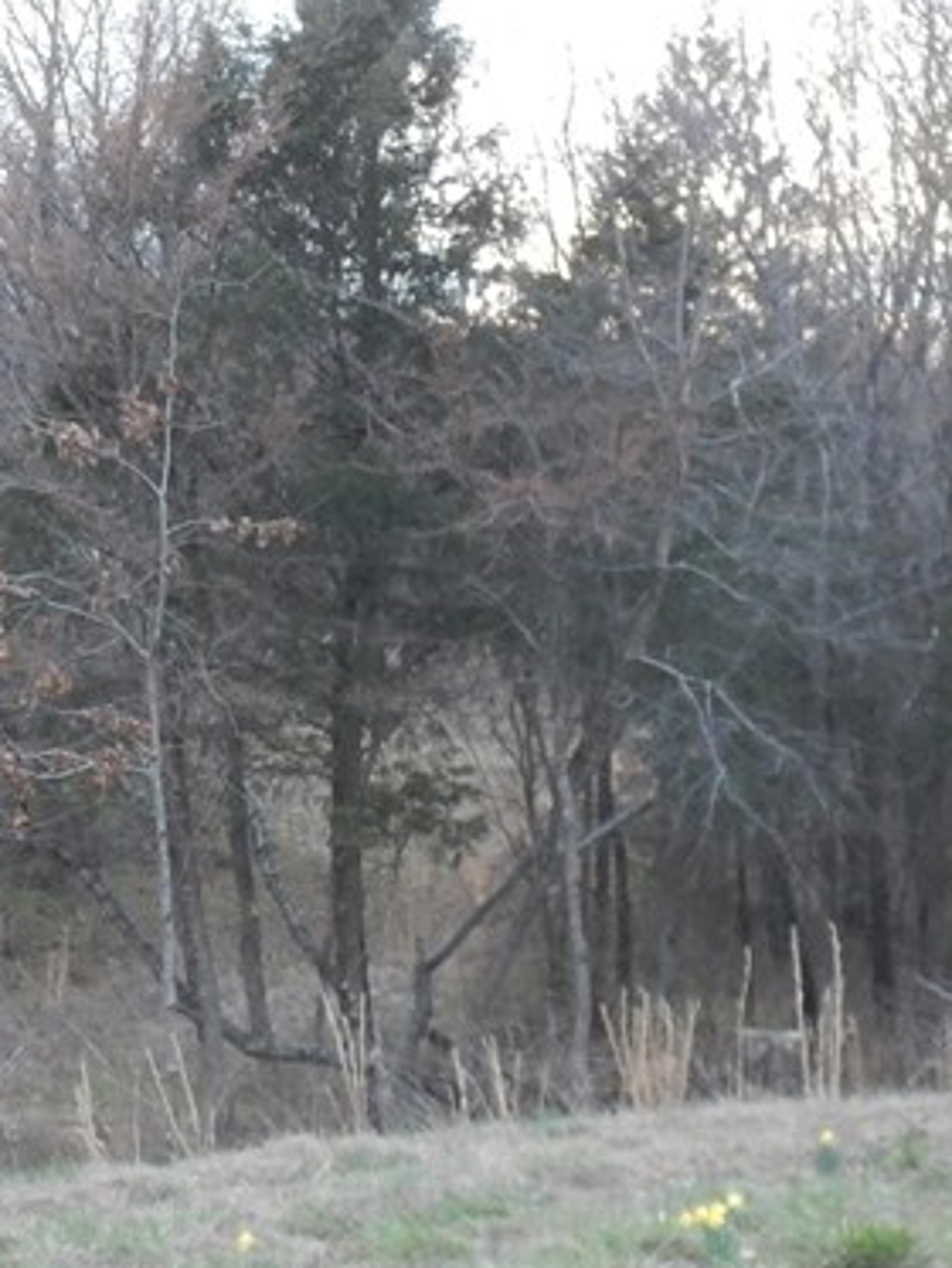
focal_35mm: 85
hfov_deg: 17.3
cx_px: 221
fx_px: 3115
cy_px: 829
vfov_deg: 22.9
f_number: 4.2
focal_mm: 5.6
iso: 400
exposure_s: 1/80
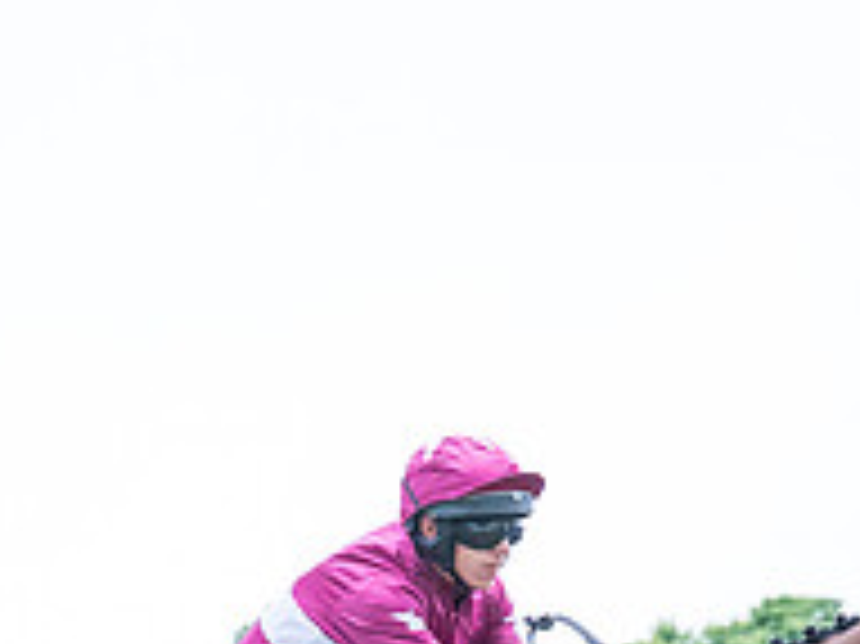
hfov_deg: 8.2
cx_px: 1176
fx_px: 5934
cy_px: 1002
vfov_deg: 6.1
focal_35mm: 239
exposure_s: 1/1600
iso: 2000
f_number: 4
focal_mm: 70
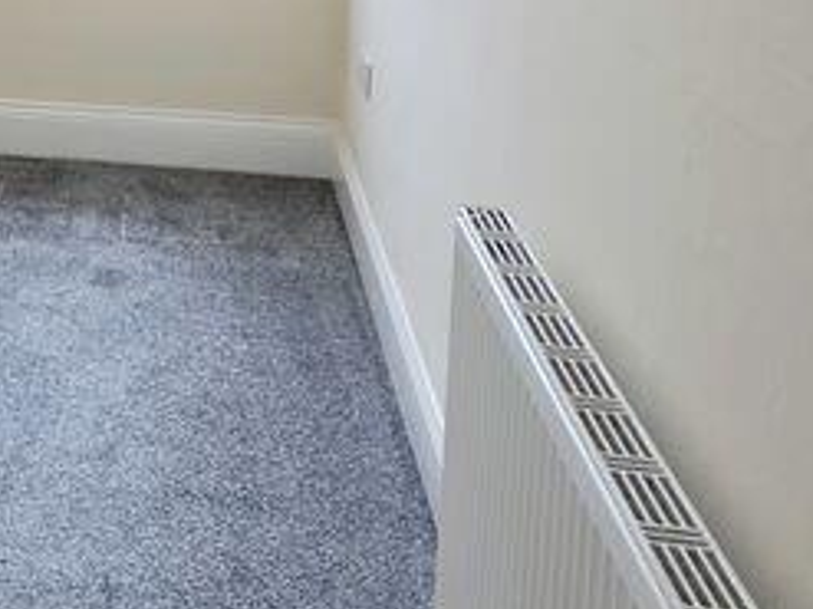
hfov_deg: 30.3
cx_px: -161
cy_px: -142
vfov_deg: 24.3
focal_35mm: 54
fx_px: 1268
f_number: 1.9
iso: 160
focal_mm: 2.2
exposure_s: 1/50
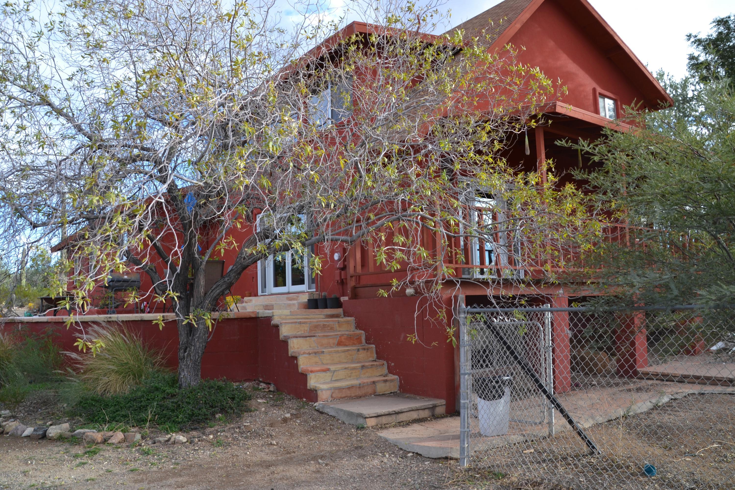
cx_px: 368
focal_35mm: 30
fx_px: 612
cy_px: 245
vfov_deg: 43.6
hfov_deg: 61.9
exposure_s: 1/125
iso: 100
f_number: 5.6
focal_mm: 20
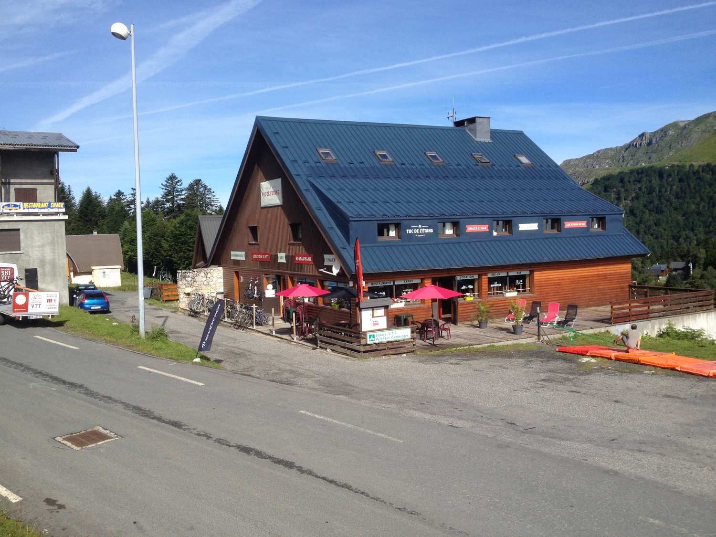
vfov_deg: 40.7
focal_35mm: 35
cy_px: 268
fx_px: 724
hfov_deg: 52.6
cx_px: 358
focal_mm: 4.28
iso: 50
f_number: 2.4
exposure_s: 1/1727
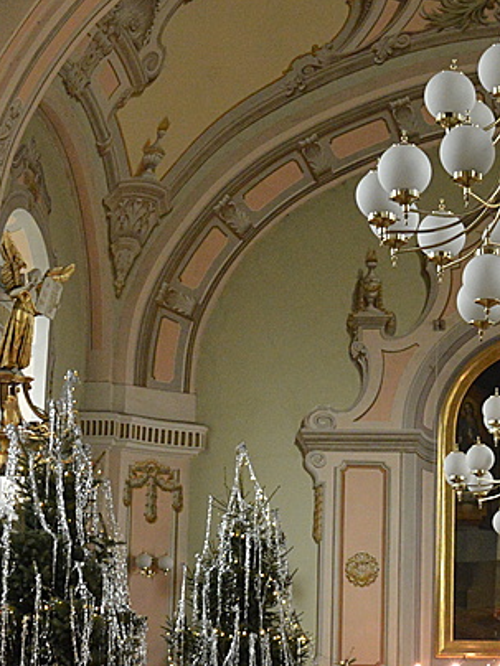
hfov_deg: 15.3
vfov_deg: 20.4
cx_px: 565
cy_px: 609
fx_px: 1810
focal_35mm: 94
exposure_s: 1/30
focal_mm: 22
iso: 1600
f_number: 5.6
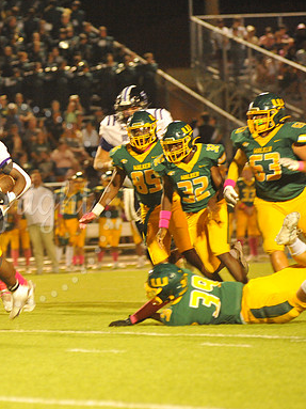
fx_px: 3432
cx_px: 10
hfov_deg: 5.1
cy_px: 204
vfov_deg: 6.8
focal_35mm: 291
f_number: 5
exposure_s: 1/200
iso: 6400
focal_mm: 200
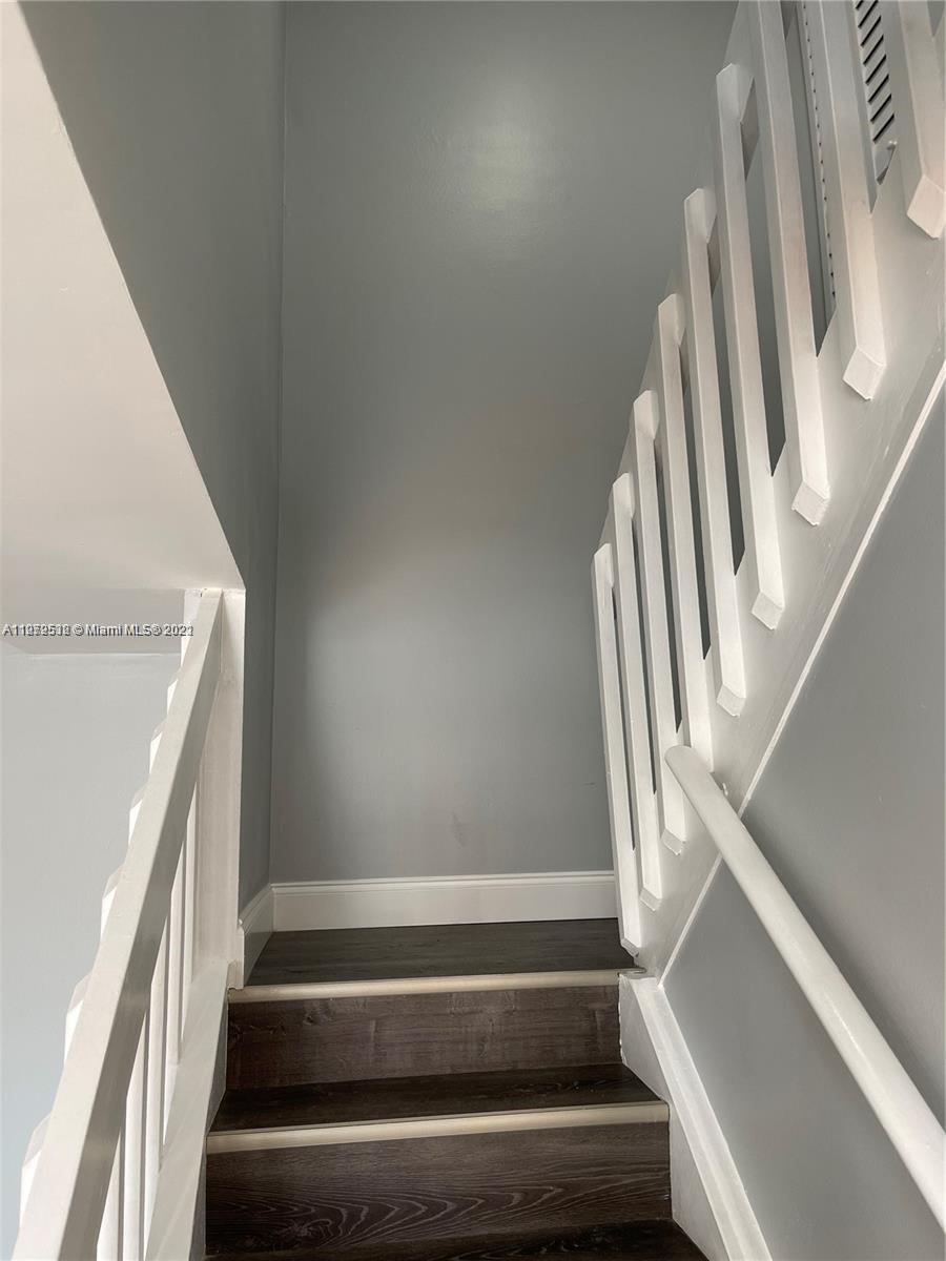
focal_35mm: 26
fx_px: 947
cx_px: 473
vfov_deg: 67.3
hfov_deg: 53.1
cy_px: 630
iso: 64
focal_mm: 5.1
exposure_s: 1/60
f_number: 1.6
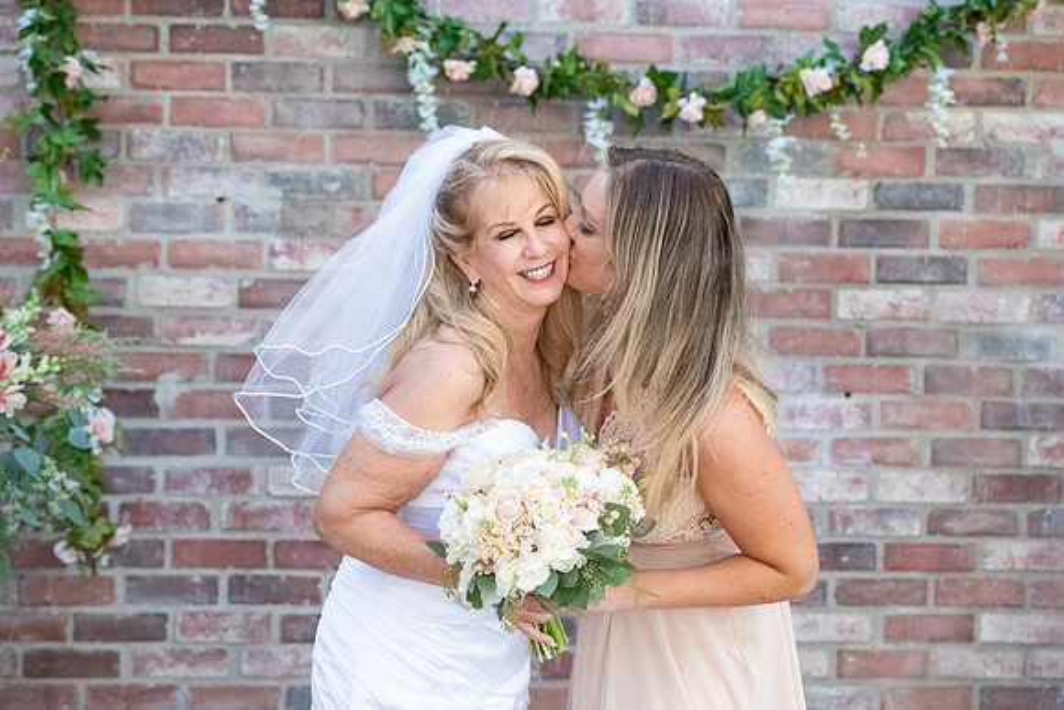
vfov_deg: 16.7
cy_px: 355
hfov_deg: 24.8
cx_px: 532
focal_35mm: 82
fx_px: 2424
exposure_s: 1/1250
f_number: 5
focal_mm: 82
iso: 1250
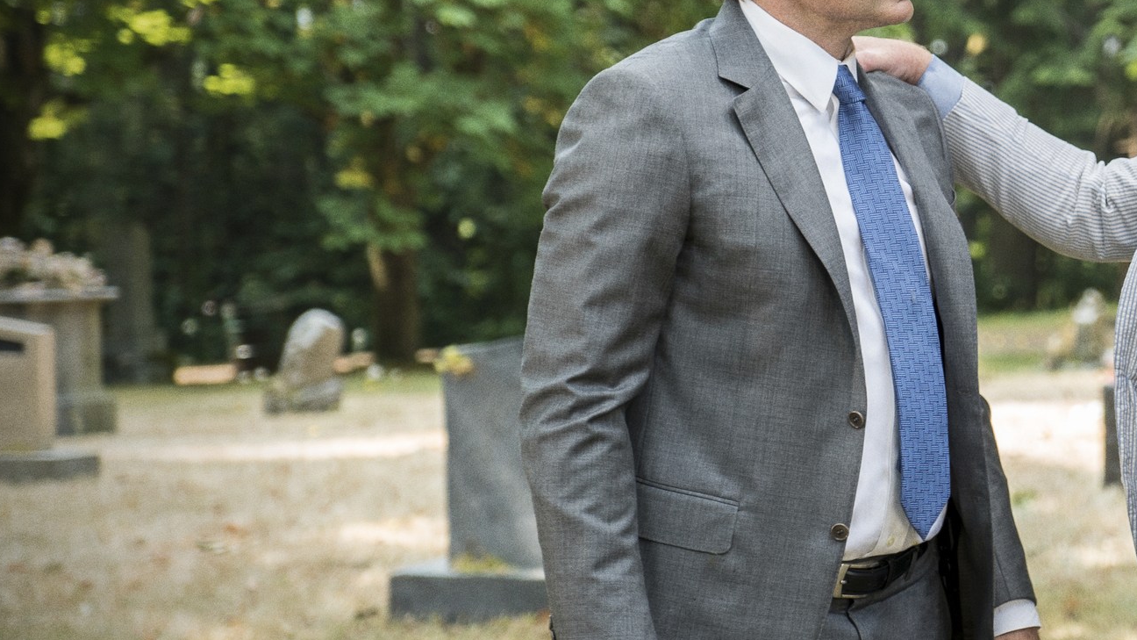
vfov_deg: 10.1
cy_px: 268
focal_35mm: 120
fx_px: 3618
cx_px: 876
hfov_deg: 17.7
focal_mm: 70
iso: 400
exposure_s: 1/250
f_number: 4
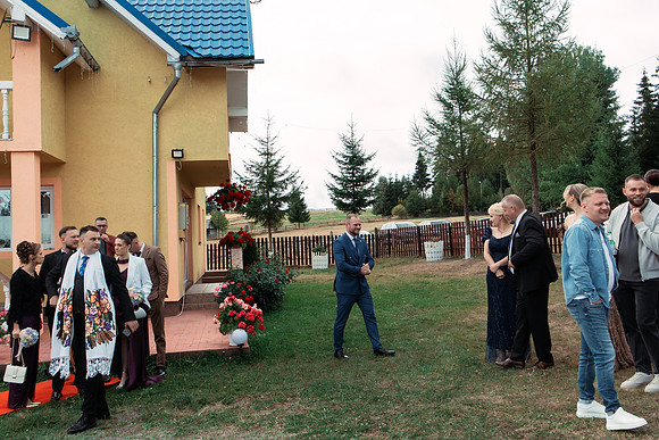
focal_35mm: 35
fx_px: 641
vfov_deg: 37.9
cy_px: 220
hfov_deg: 54.4
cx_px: 330
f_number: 6.3
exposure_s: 1/800
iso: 320
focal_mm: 35
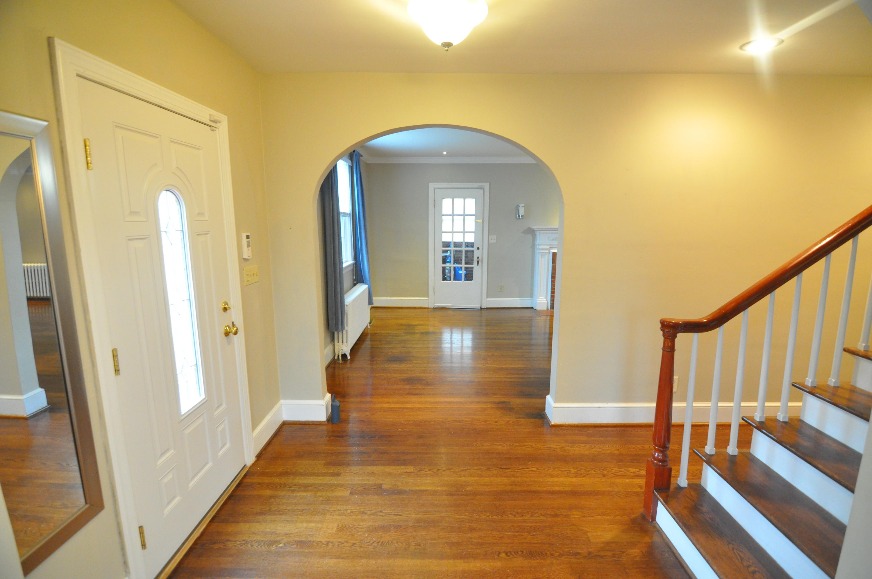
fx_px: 399
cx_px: 436
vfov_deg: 71.9
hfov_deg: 95.1
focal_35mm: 16
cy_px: 290
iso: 1600
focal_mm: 11
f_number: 3.2
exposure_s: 1/40
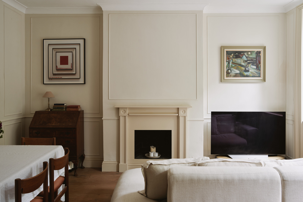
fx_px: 253
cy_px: 101
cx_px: 152
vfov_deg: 43.6
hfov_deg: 61.9
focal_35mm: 30
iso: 100
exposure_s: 1.6
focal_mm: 30
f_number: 8
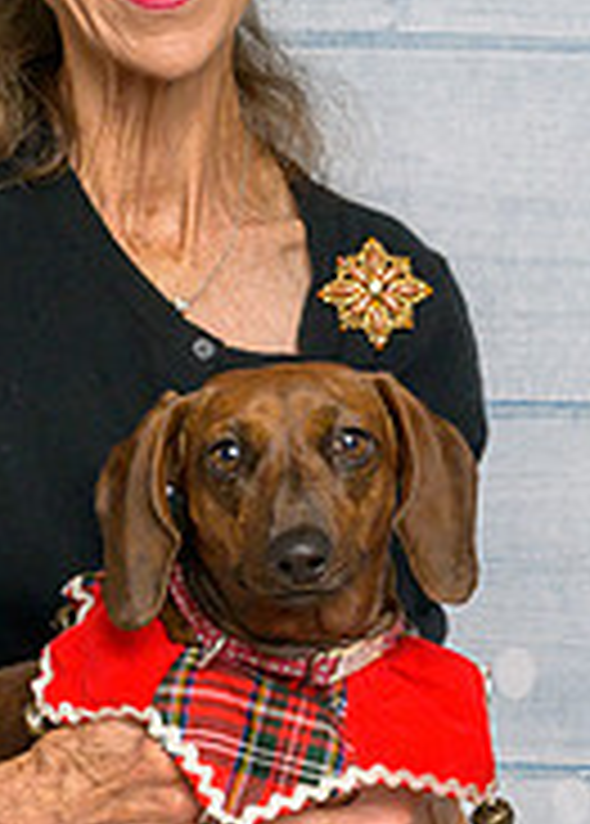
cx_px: 244
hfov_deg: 6.8
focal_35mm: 212
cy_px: 487
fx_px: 4966
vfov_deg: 9.5
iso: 400
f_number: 10
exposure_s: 1/160
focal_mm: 55
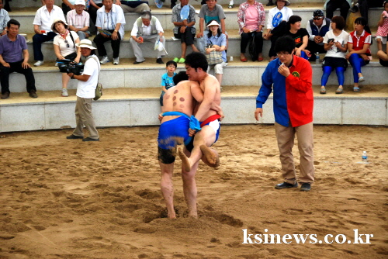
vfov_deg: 11.2
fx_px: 1326
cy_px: 130
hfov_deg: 16.6
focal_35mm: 123
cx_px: 194
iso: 800
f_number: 5.3
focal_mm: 82
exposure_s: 1/160
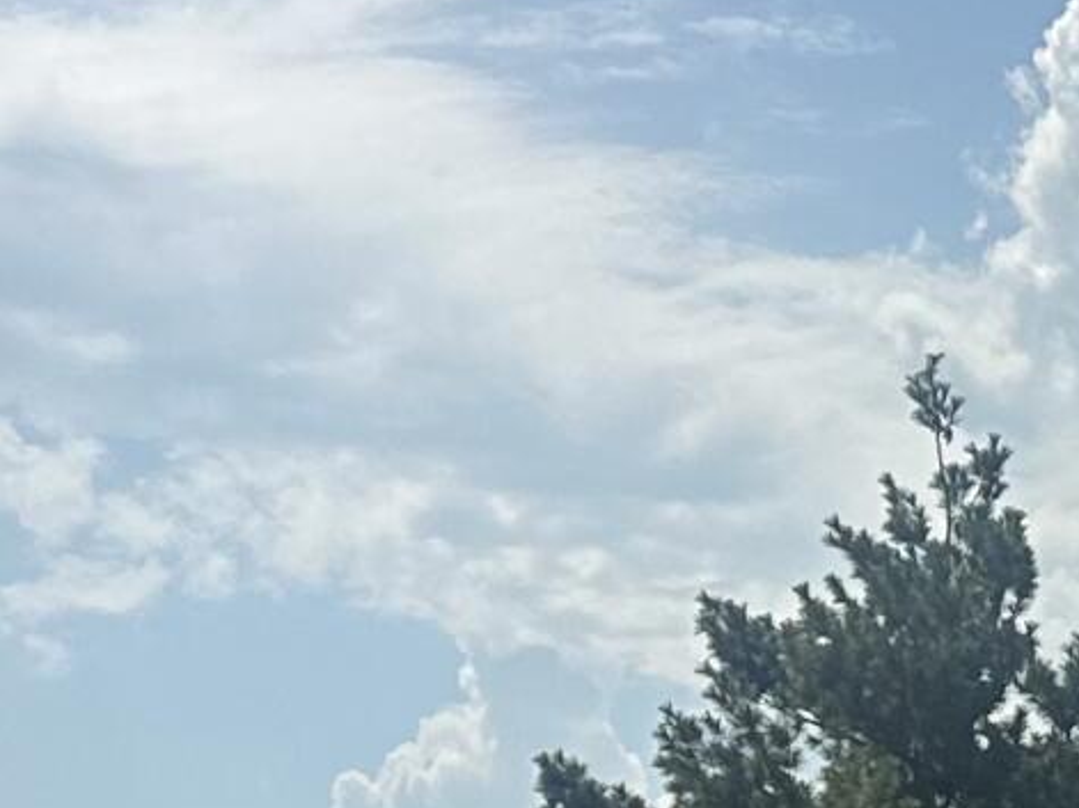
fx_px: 4768
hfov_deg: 11.3
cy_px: 1671
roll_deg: +3.1
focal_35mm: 153
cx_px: 2371
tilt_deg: -4.1
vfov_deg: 9.1
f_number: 1.78
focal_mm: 6.86
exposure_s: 1/9709
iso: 80
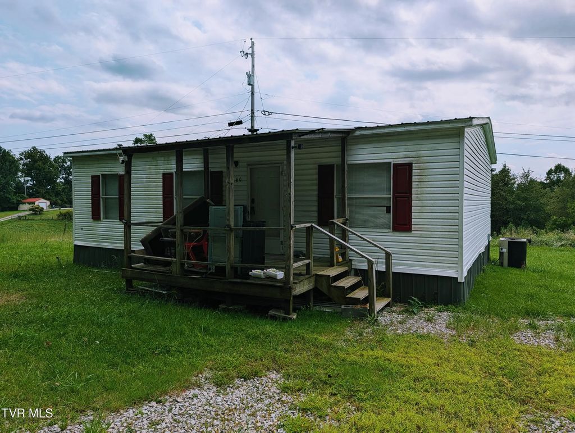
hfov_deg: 71.5
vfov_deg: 56.9
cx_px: 288
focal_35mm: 24
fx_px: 399
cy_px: 216
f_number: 1.68
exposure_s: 1/2717
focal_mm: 6.9
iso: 22
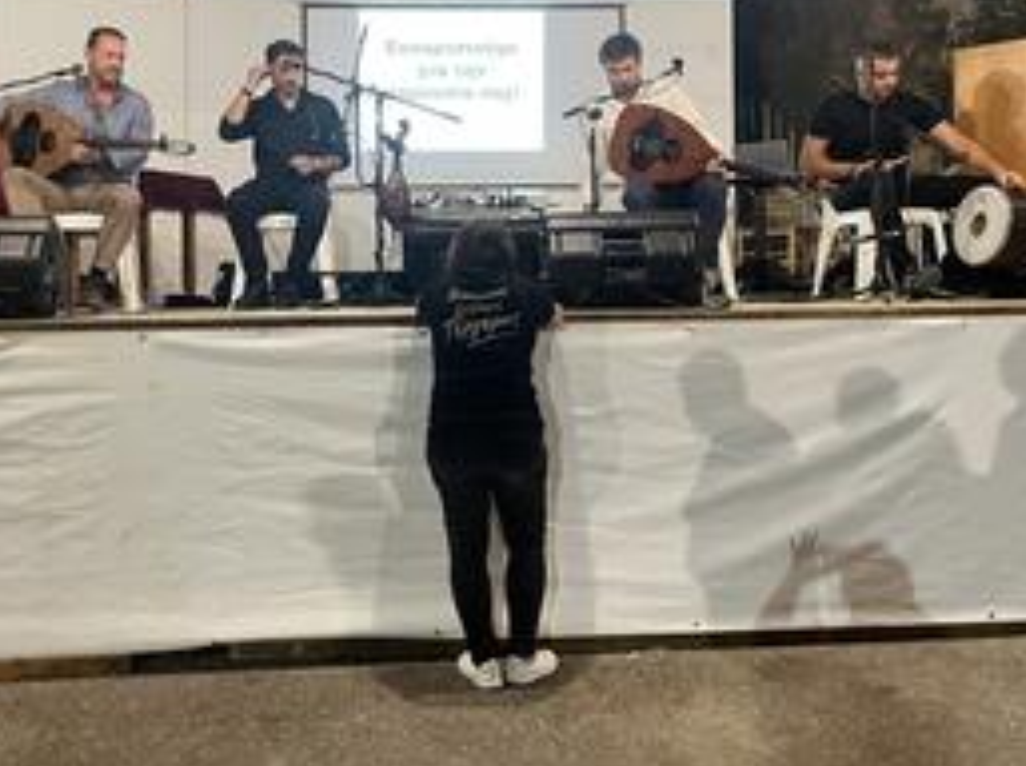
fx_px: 1125
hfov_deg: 48.6
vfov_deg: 37.2
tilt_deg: +2.1
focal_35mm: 38
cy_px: 253
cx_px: 385
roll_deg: +1.7
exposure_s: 1/50
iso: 250
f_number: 1.6
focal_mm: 4.2
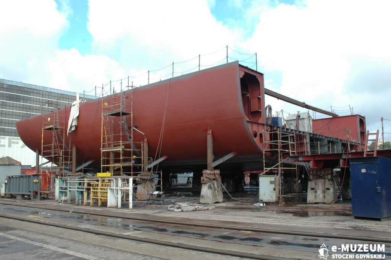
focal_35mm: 33
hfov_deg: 57.3
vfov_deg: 39.9
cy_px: 130
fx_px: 358
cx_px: 196
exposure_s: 1/125
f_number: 10
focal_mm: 22
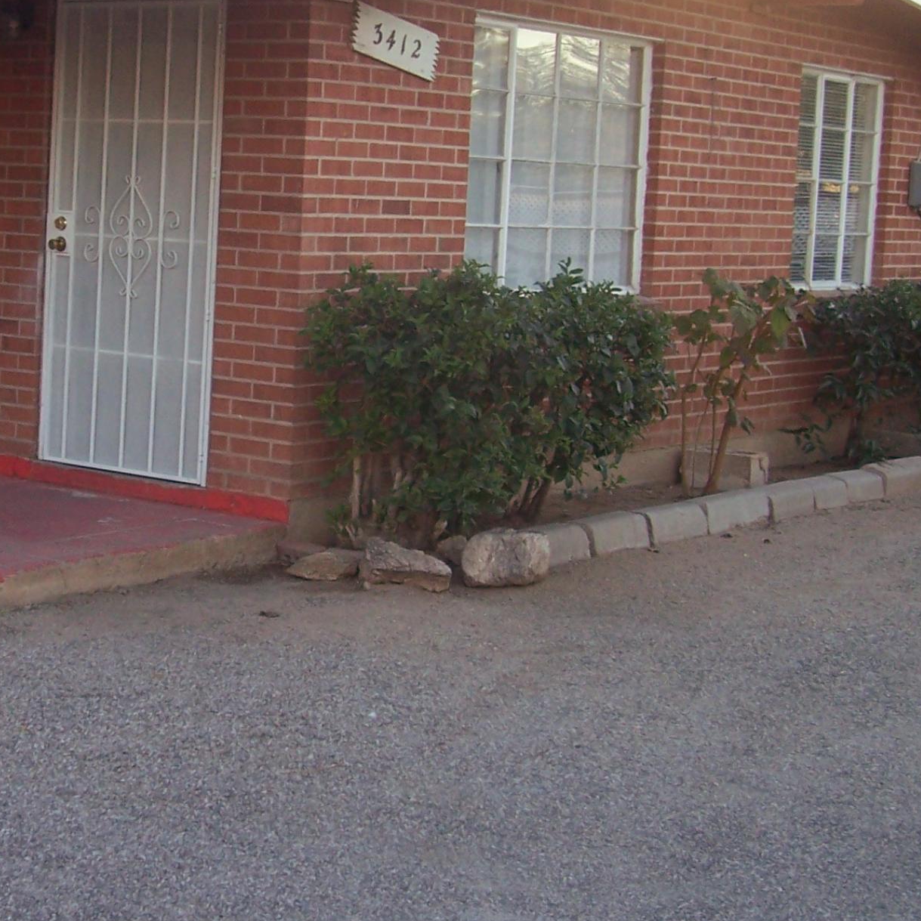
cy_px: 401
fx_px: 2228
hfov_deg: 23.1
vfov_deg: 23.3
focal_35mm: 74
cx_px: 209
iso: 80
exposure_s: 1/160
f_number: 2.7
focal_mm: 5.6
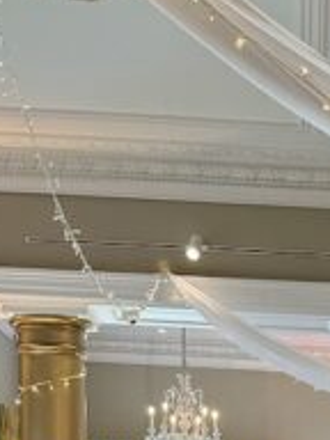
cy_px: 756
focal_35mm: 128
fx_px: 1627
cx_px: 497
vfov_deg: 13.9
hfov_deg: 11.1
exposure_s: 1/100
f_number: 1.78
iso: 80
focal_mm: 6.76
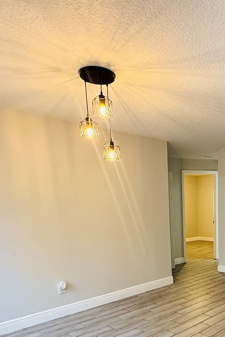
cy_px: 251
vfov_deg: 58.8
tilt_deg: -8.5
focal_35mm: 30
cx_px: 195
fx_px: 281
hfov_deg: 40.8
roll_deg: +0.9
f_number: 2.2
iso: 250
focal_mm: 2.22
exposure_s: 1/60
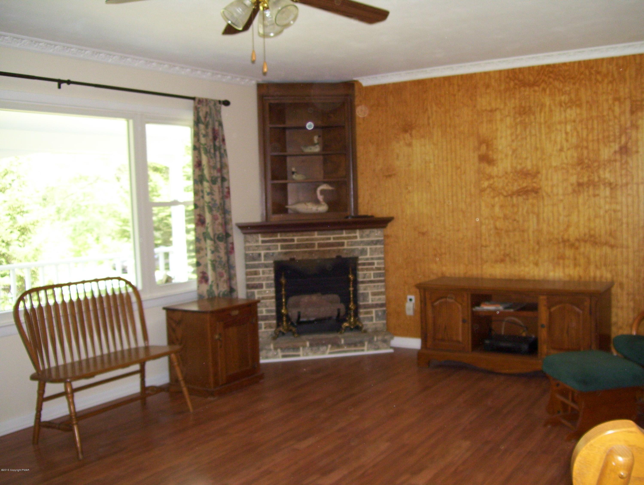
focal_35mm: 36
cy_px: 242
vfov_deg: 39.7
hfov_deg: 51.3
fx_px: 671
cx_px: 322
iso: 200
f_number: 2.7
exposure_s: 1/60
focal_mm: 6
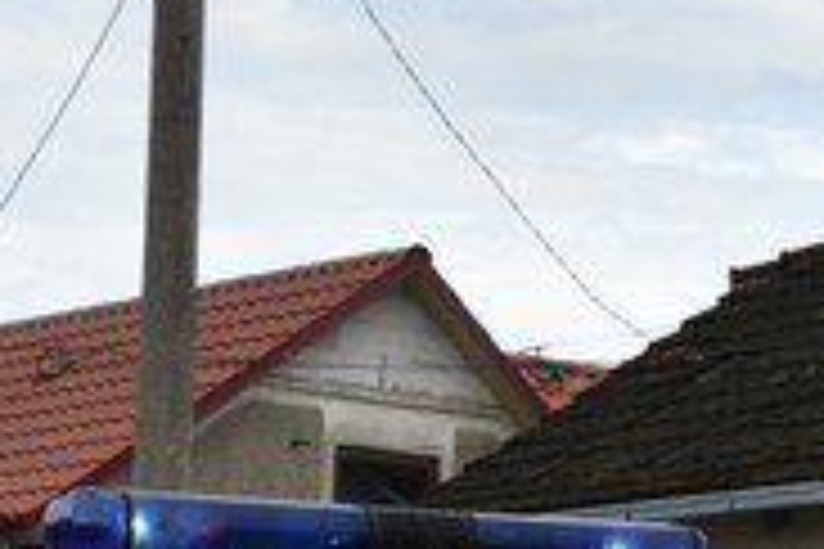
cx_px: 792
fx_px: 3891
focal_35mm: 170
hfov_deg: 12.0
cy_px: 1163
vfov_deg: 7.7
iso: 320
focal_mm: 38
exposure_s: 1/1250
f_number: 4
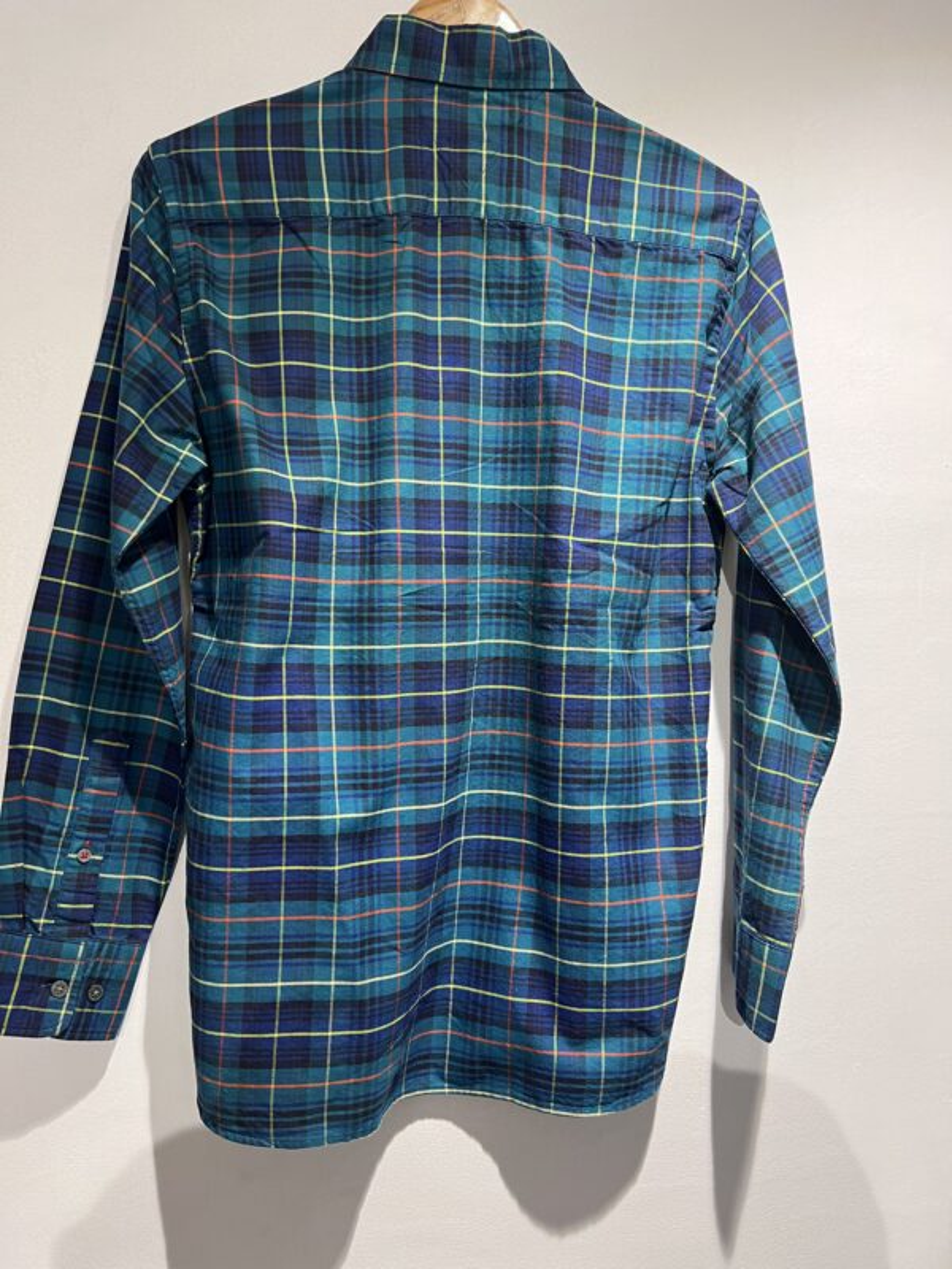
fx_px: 953
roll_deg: -2.0
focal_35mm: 26
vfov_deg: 67.3
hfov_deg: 53.1
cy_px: 634
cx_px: 476
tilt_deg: -2.2
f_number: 1.5
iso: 100
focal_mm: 5.7
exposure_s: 1/50
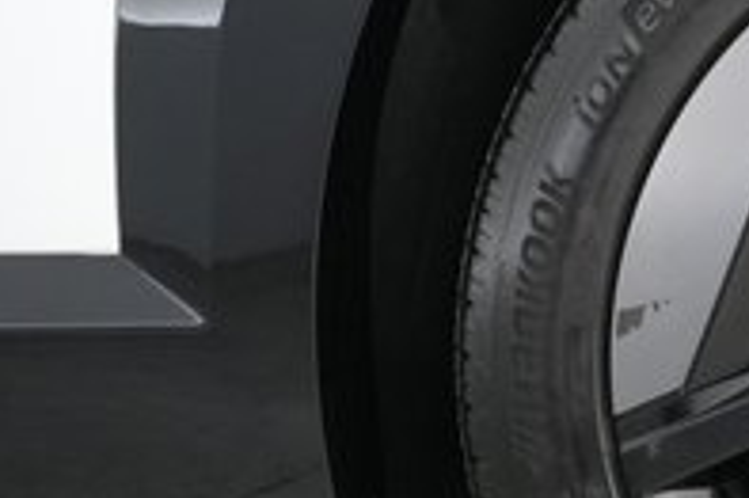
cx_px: 1080
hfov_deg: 19.8
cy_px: 350
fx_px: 1892
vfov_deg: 15.0
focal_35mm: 91
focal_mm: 28
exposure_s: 1/160
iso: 5000
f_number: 2.8
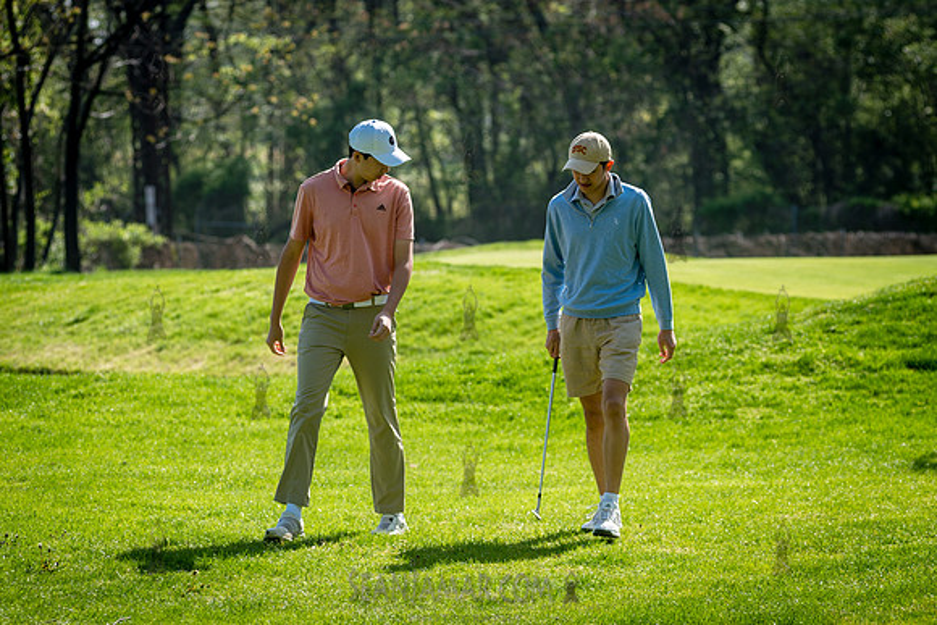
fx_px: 4398
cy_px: 274
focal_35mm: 169
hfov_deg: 12.2
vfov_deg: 8.1
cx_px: 513
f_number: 4
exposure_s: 1/500
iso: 100
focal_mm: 135
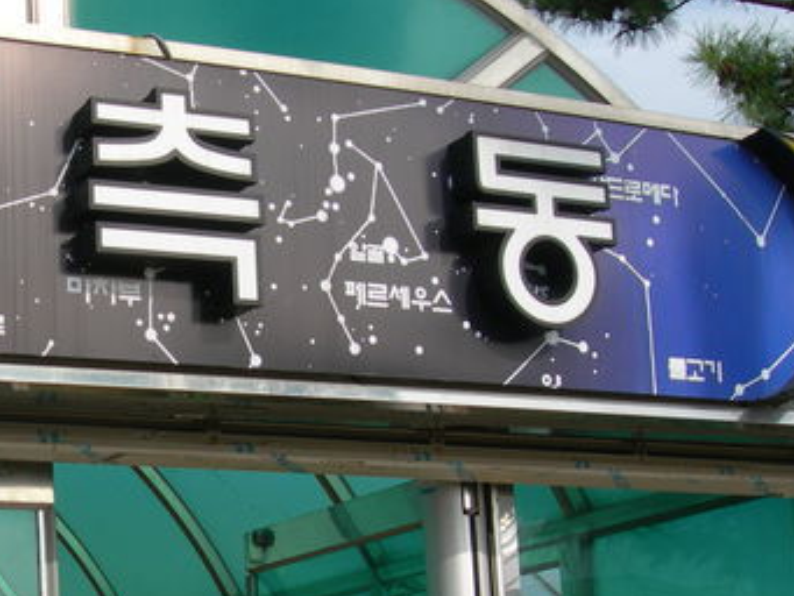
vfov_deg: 18.7
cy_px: 495
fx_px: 1790
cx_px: 49
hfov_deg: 24.2
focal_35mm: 78
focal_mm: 7.8
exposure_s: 1/401
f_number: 4.8
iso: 50
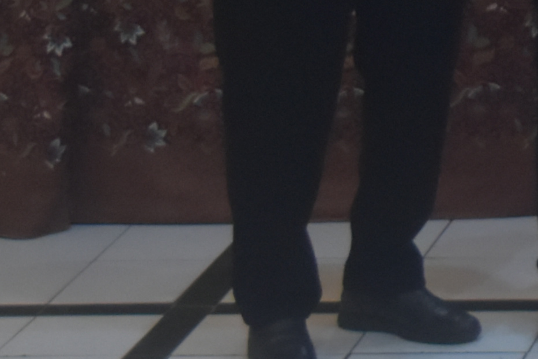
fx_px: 4035
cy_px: -475
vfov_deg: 5.0
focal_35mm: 270
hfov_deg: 7.0
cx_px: 1528
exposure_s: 1/60
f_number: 4.2
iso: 1250
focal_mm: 28
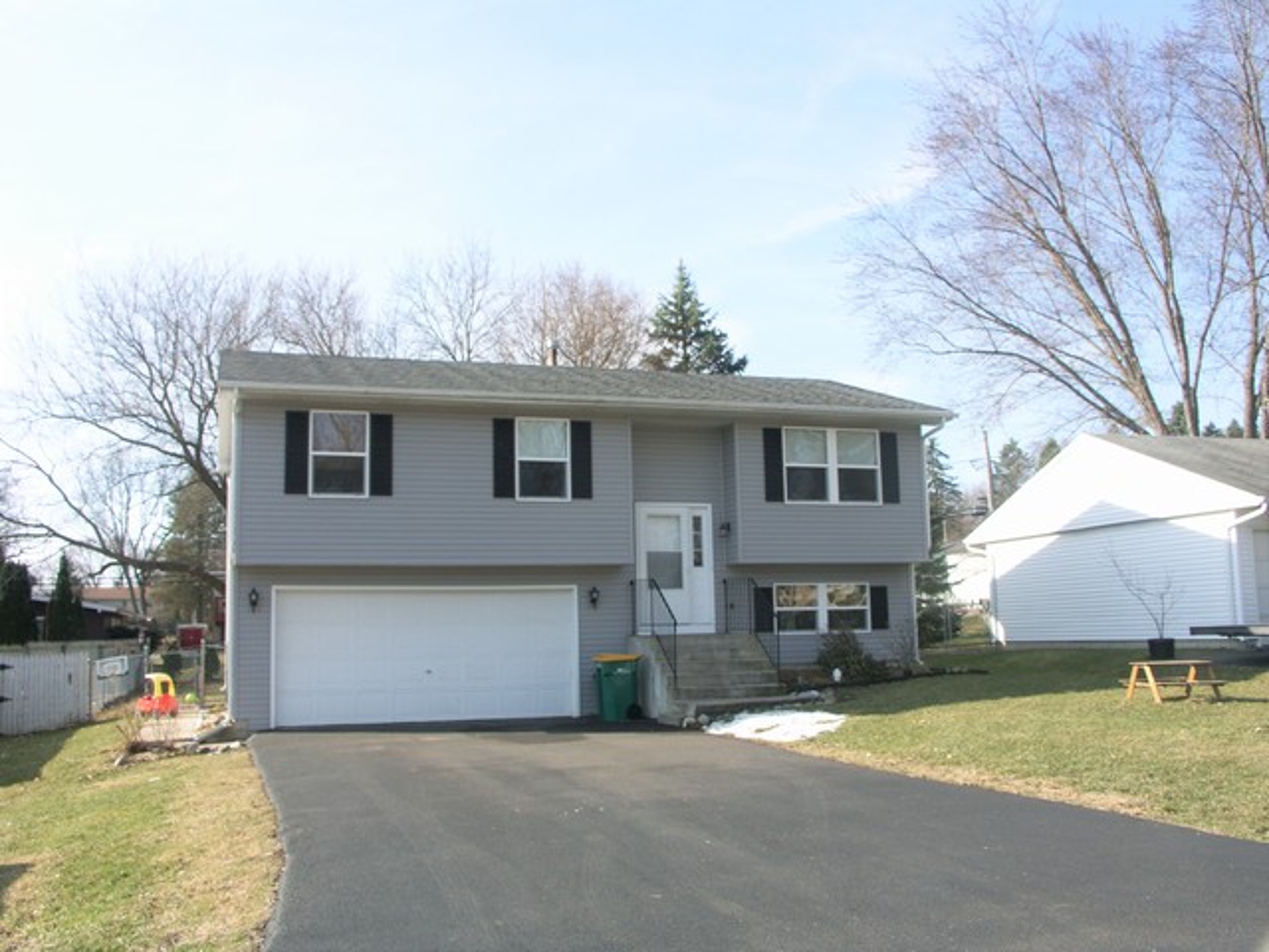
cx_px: 634
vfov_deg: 45.4
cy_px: 476
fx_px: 1136
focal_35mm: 31
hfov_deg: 58.4
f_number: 5
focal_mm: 8.19
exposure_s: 1/250
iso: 64
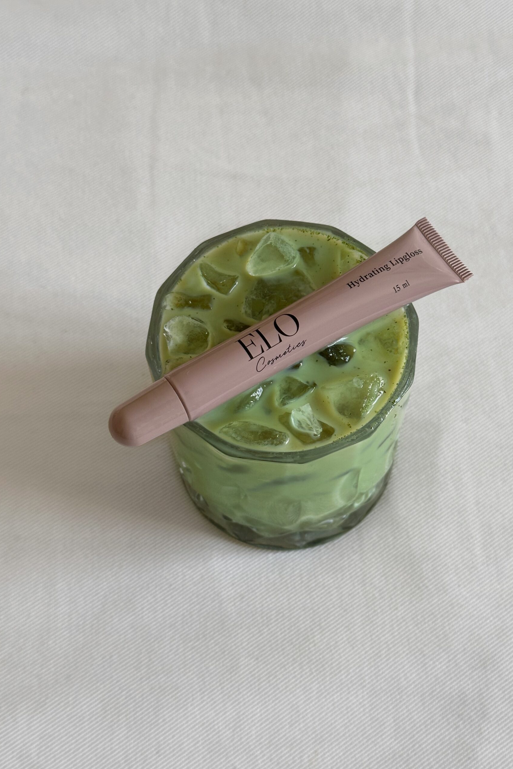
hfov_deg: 27.0
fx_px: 1069
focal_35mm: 50
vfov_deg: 39.6
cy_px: 385
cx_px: 281
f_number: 1.78
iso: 100
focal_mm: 6.86
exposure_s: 1/60
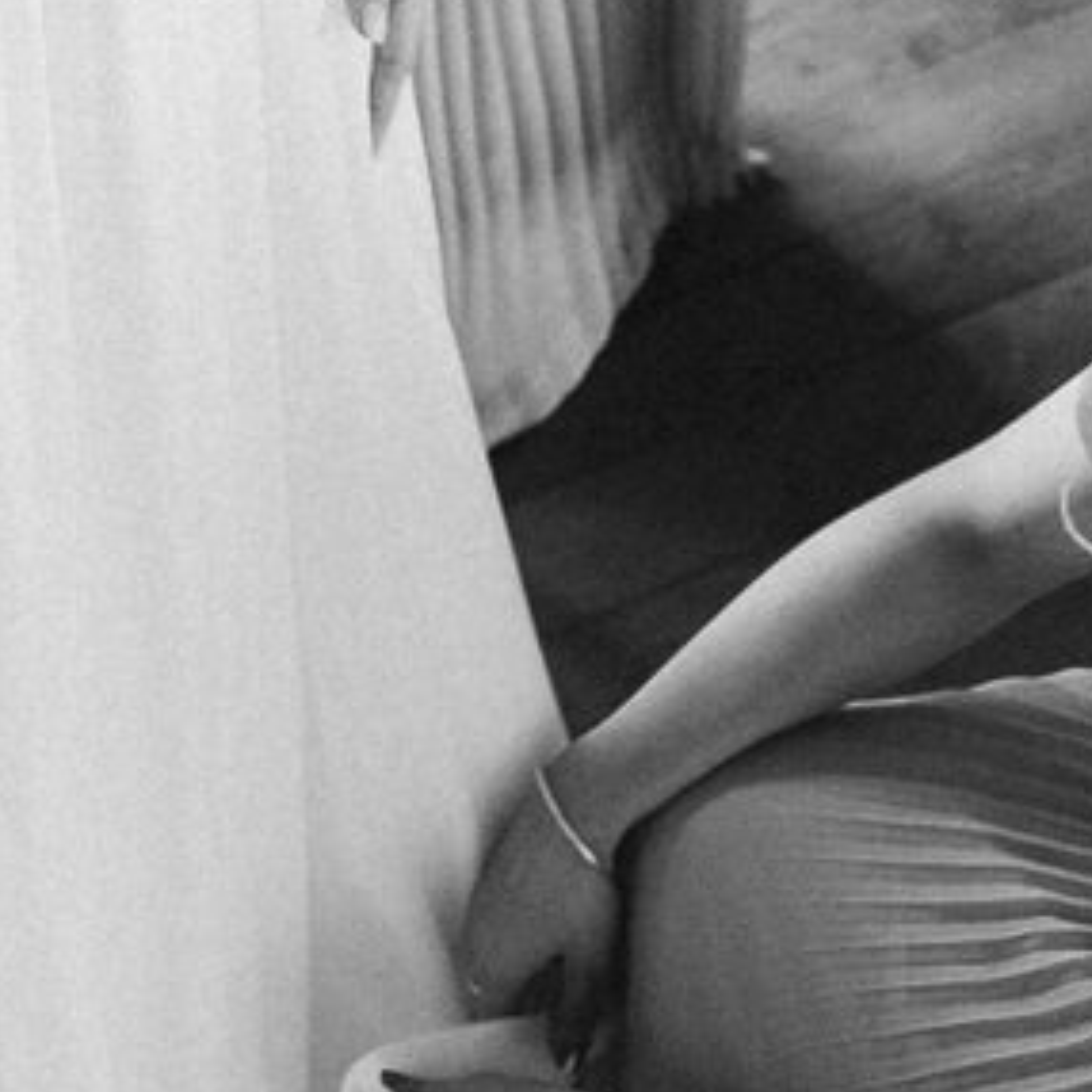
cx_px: -212
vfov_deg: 14.2
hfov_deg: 14.8
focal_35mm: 114
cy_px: -607
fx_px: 4069
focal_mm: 24
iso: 800
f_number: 2.8
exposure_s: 1/160
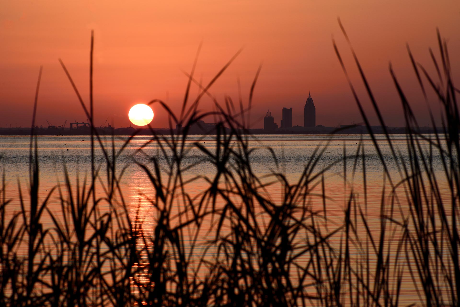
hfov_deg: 10.3
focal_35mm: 200
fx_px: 2556
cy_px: 154
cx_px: 230
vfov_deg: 6.9
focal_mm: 200
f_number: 13
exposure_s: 1/320
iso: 400
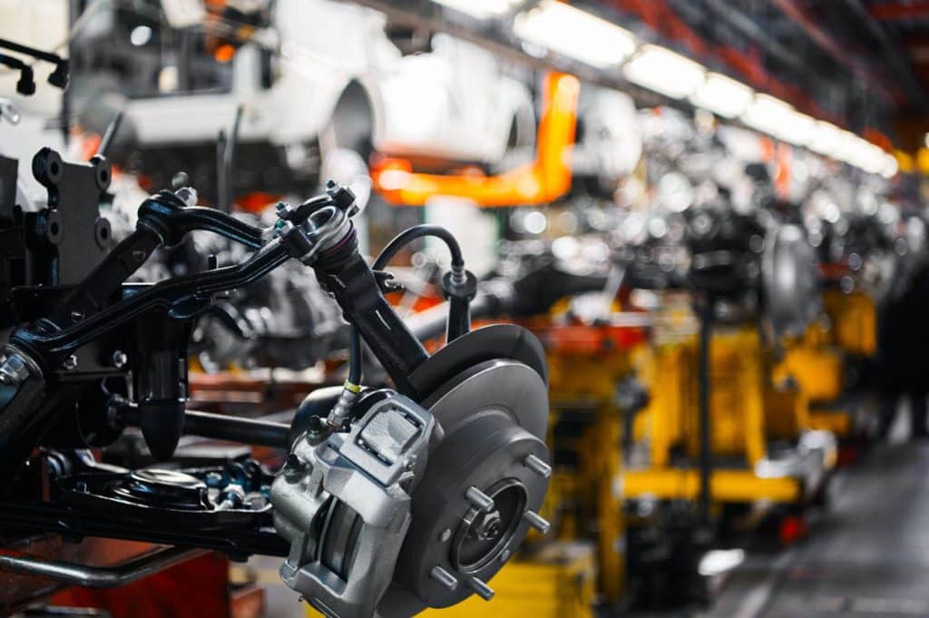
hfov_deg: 33.4
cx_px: 464
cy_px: 309
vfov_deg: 22.6
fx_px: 1547
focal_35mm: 60
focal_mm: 60
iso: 1000
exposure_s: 1/200
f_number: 2.8
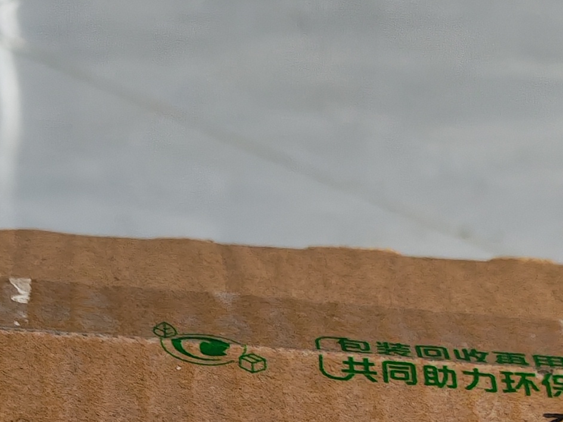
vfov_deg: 12.1
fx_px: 1903
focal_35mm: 117
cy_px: 616
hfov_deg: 16.8
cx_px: 163
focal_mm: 6.12
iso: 800
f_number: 1.9
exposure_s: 1/100
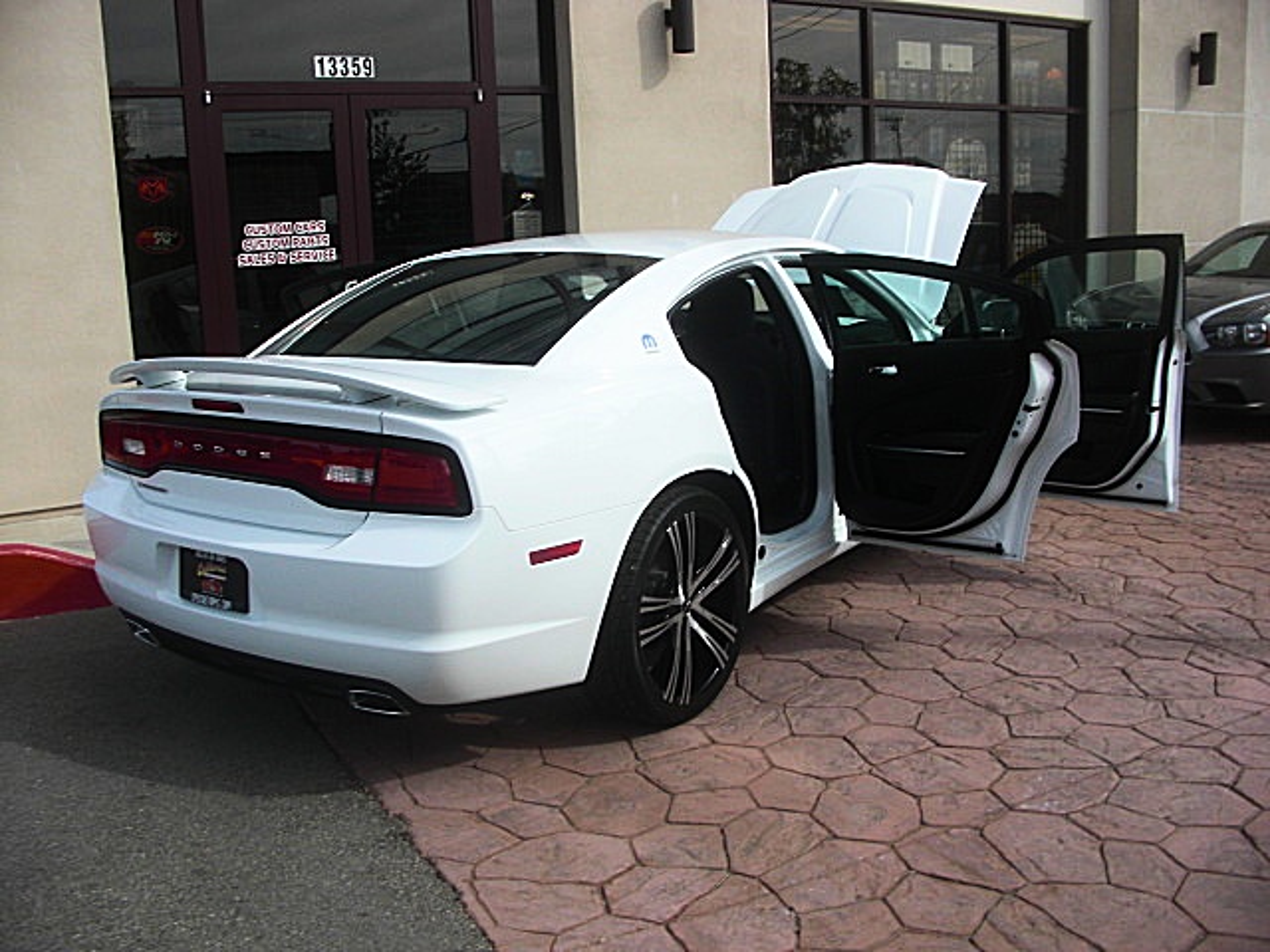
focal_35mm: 36
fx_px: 1321
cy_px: 476
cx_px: 635
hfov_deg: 51.4
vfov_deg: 39.7
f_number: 7.9
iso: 50
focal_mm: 6.3
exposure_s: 1/125
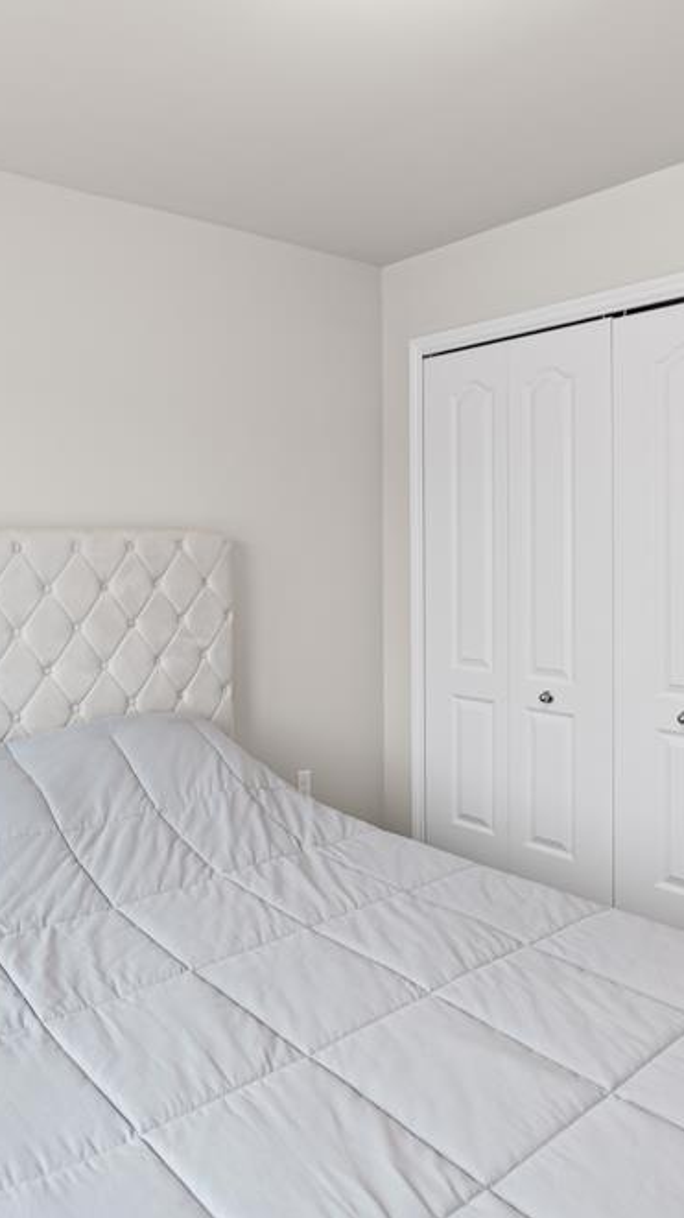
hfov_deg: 42.1
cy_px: 594
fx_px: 839
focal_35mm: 26
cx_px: 124
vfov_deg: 71.9
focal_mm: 16
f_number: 3.5
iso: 1600
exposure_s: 1/30
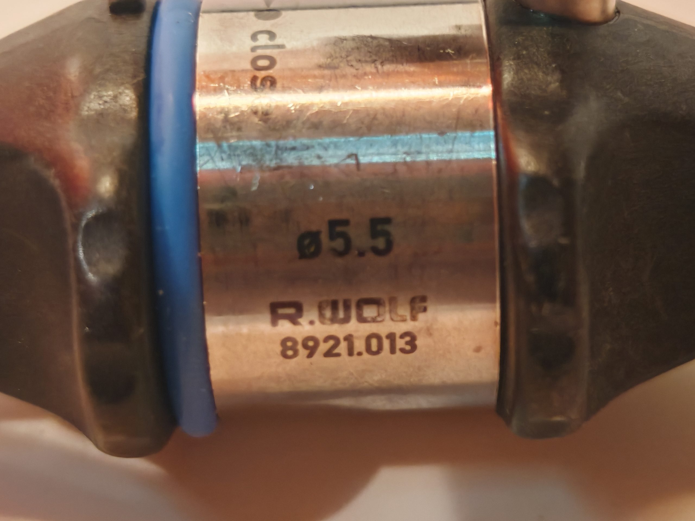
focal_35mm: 90
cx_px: 348
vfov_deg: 16.4
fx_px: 1807
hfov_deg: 21.8
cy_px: 260
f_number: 1.4
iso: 160
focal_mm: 6.83
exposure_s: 1/50
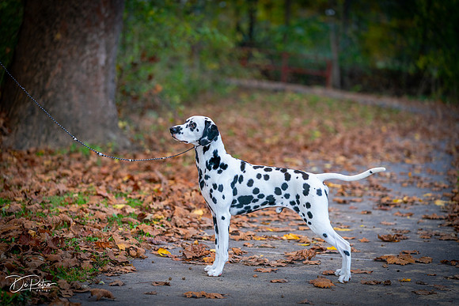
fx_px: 1556
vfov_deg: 11.2
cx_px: 230
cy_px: 153
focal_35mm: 122
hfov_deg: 16.8
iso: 1000
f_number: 2.8
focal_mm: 122
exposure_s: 1/400
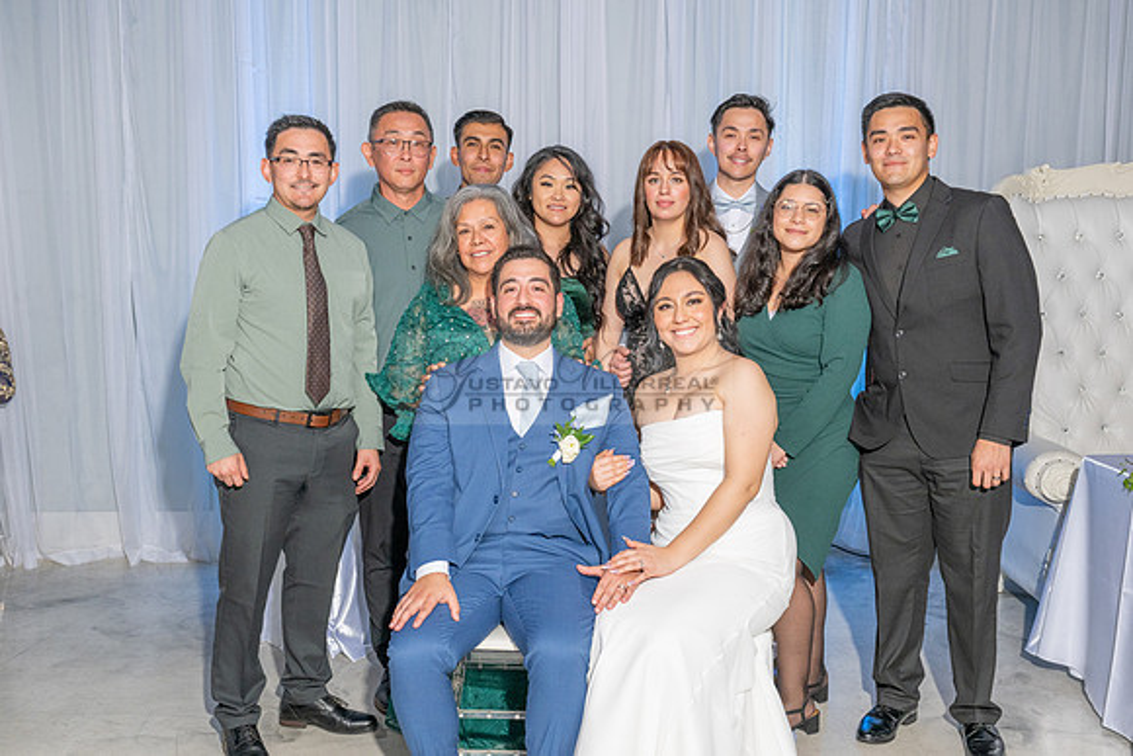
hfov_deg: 47.6
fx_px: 1283
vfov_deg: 32.8
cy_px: 394
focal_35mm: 41
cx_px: 559
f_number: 5.6
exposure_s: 1/160
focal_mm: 36
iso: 800
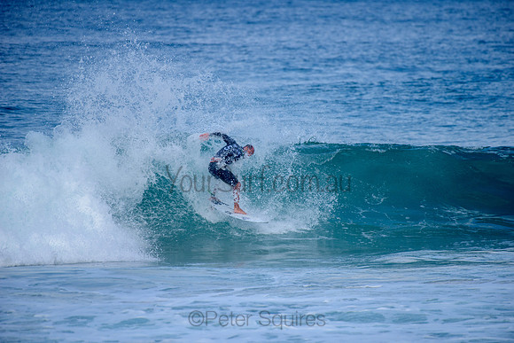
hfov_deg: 4.1
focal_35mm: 500
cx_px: 257
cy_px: 172
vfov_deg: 2.8
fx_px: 7140
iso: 220
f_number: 5.6
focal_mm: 500
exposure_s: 1/2000
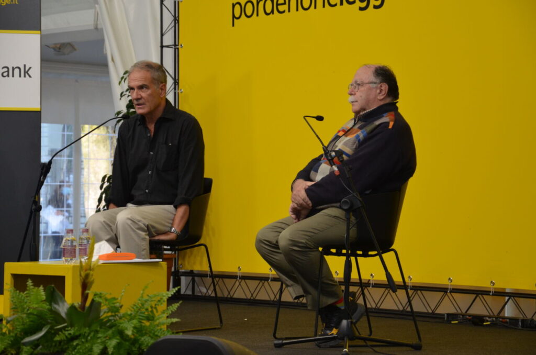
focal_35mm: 112
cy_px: 178
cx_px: 268
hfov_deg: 18.2
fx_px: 1671
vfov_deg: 12.1
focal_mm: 75
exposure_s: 1/125
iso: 800
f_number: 5.3
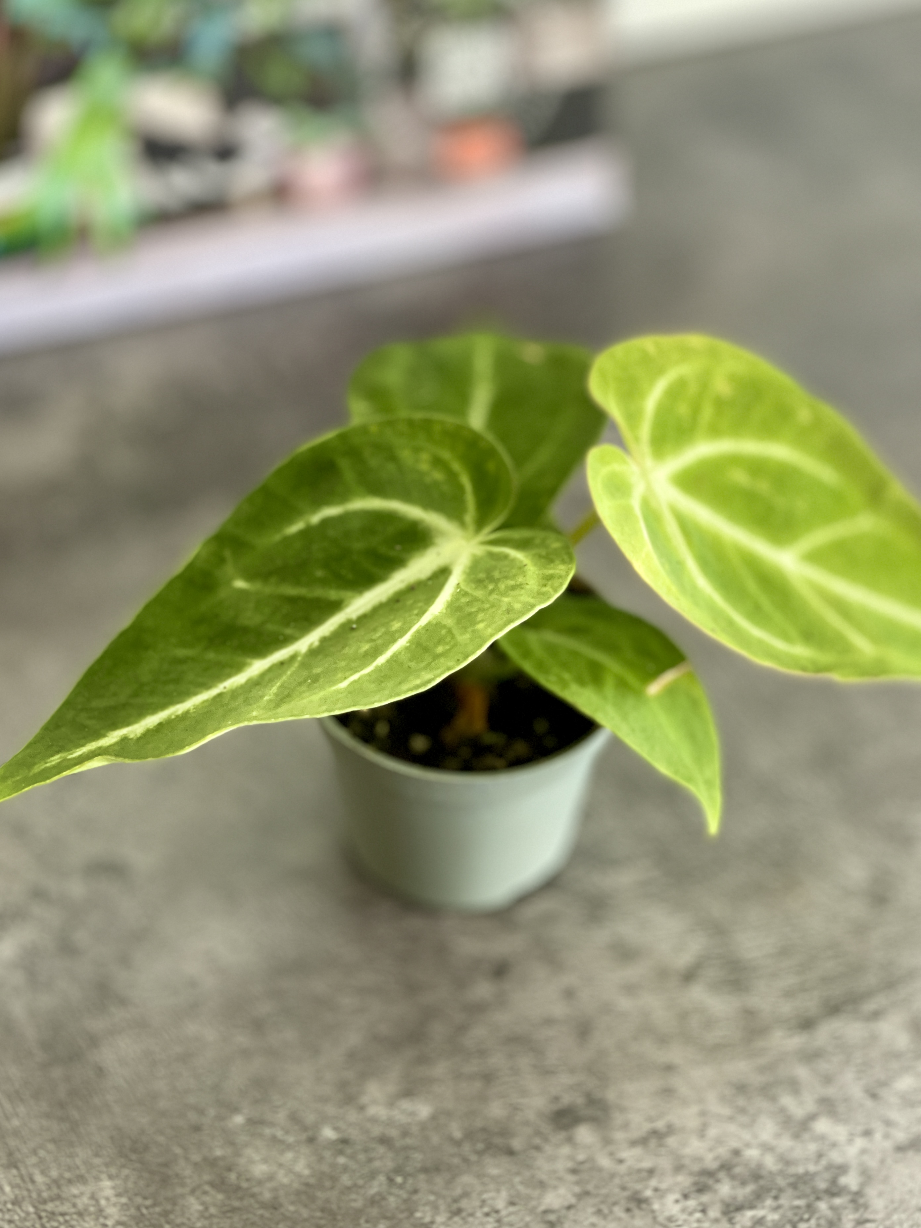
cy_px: 614
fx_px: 2271
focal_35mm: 64
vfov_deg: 30.3
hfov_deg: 22.9
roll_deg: -5.6
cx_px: 460
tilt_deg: -44.4
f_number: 2.2
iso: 200
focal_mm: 7.5
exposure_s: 1/121
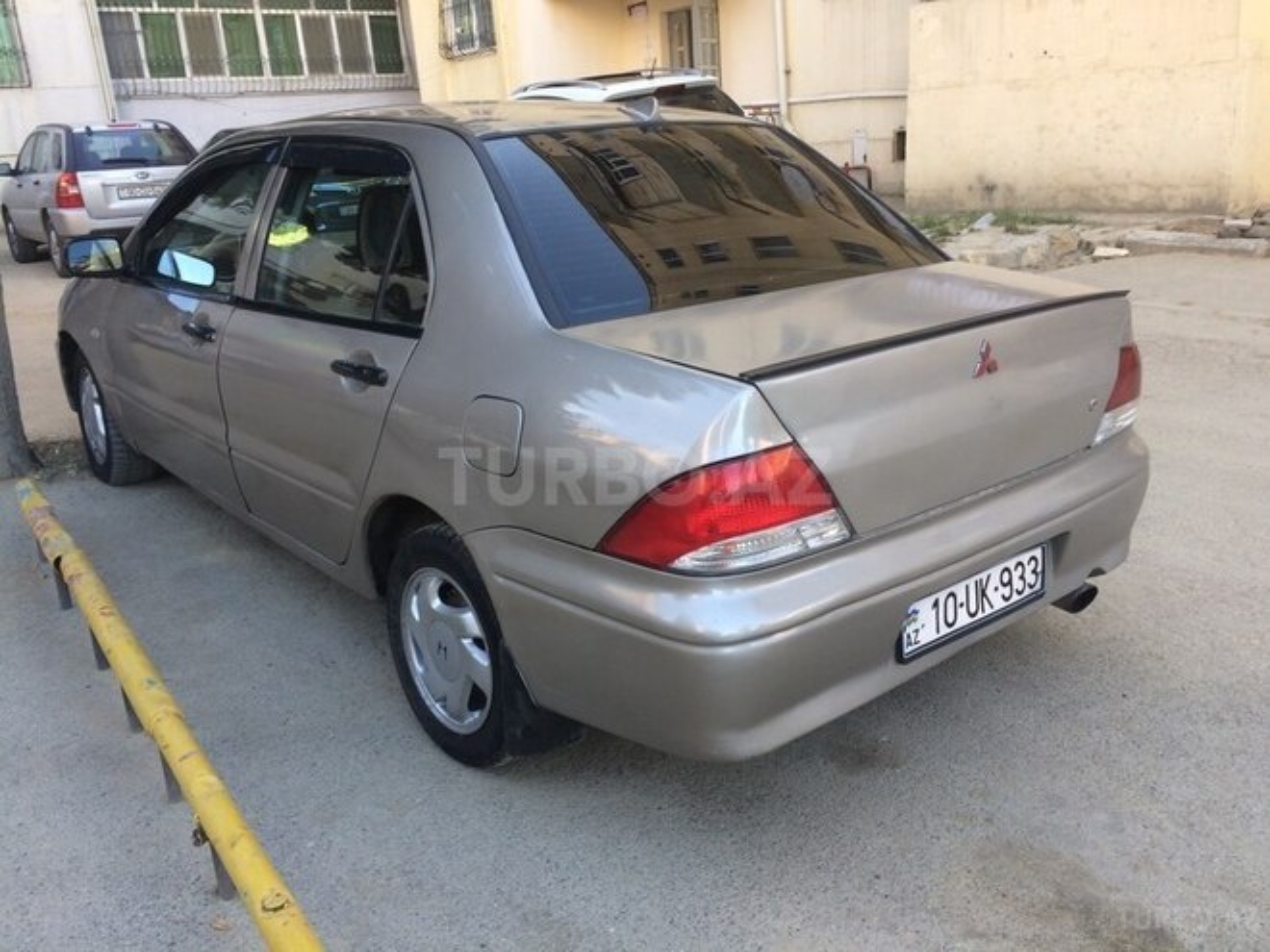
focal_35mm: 29
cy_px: 476
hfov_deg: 61.7
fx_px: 1064
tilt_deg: -19.1
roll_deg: +4.1
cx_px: 635
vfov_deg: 48.2
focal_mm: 4.15
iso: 32
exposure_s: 1/104
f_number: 2.2
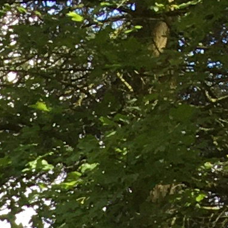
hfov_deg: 5.8
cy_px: 1090
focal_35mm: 274
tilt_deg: -5.3
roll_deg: +0.9
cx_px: -510
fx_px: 2042
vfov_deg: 5.2
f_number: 2.2
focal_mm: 4.15
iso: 25
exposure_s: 1/379
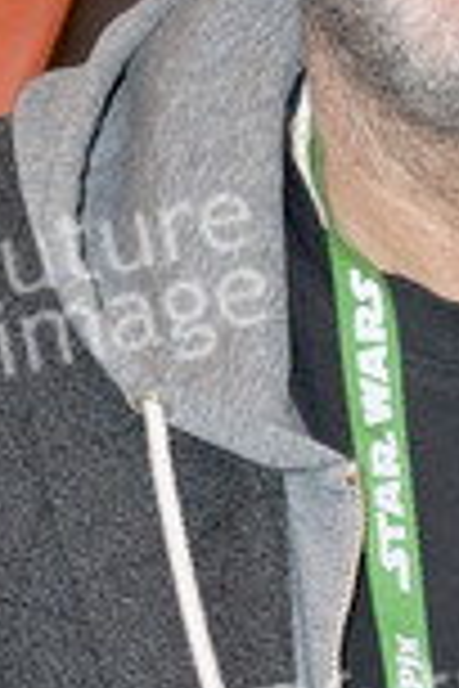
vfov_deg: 15.5
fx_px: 2505
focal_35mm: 131
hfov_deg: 10.3
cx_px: 529
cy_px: 76
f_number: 4
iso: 500
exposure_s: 1/400
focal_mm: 50
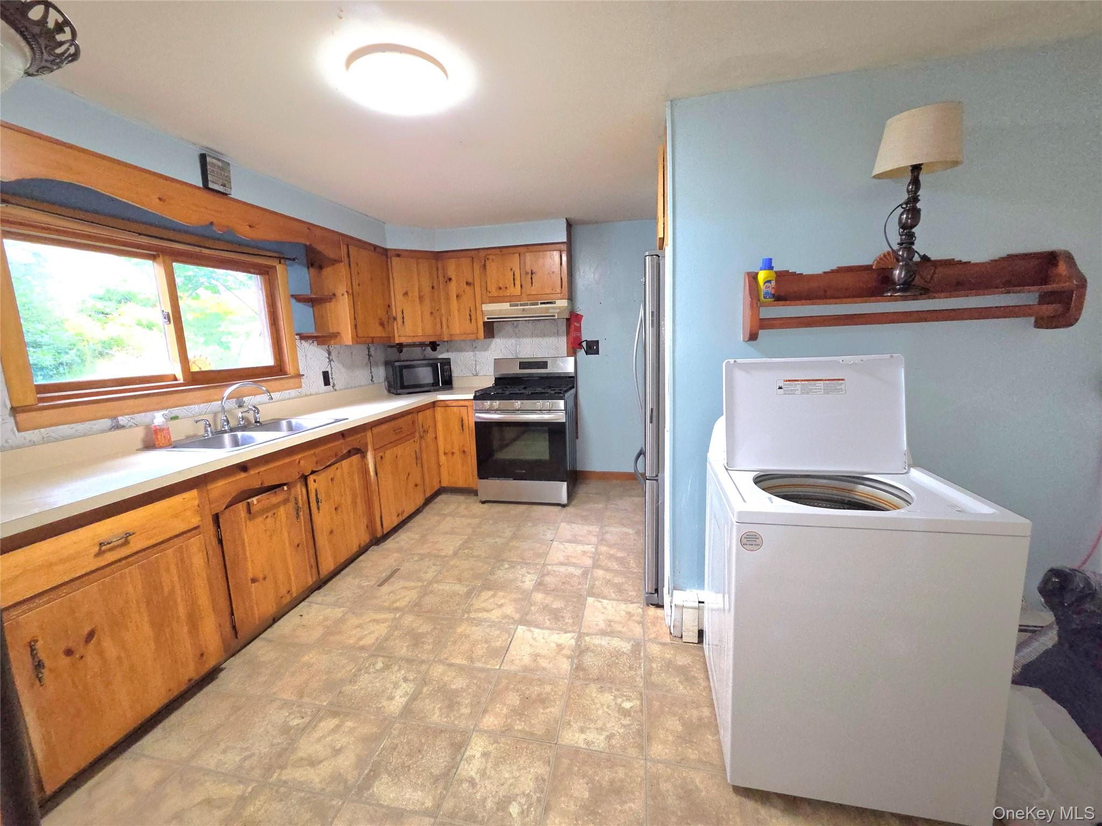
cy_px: 413
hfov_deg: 106.2
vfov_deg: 89.9
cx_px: 551
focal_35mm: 13
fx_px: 414
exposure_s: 1/60.2
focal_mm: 2.2
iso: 250
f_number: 2.2
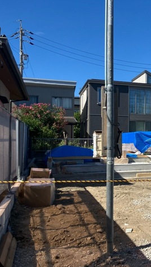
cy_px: 134
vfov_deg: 49.4
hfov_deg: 26.9
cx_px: 162
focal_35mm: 41
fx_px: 292
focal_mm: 3.99
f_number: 1.8
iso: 32
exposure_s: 1/3040
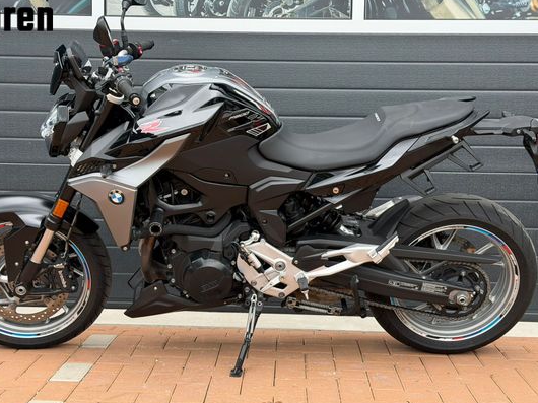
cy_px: 207
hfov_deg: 33.2
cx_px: 248
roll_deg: -0.9
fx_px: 901
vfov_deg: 25.2
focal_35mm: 58
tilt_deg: -3.2
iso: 80
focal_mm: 6.76
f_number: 1.78
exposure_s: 1/1185
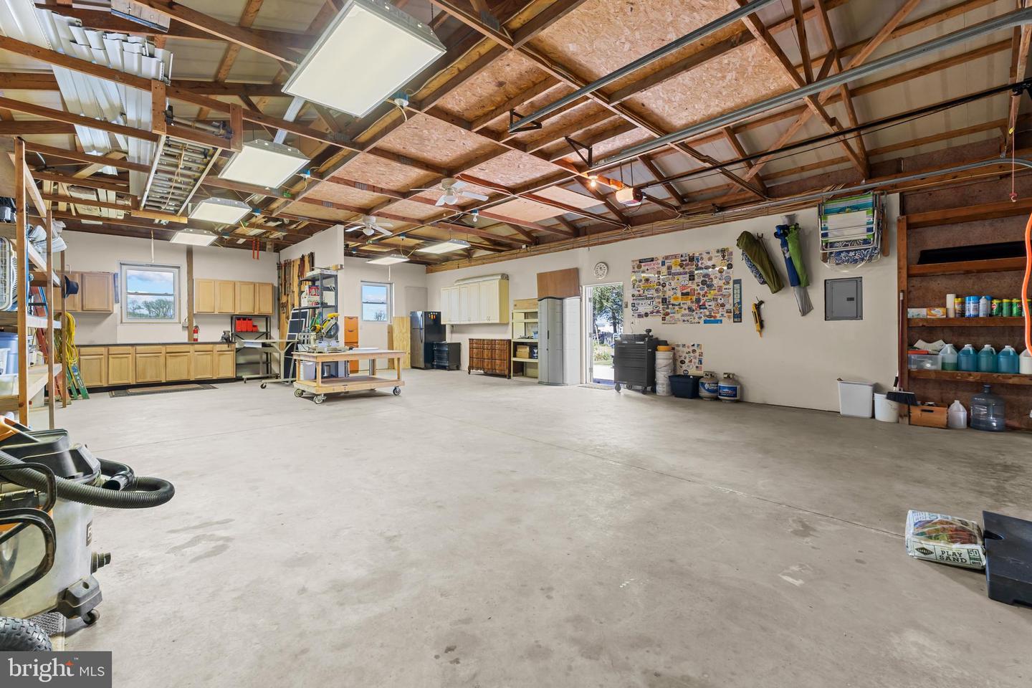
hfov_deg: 100.4
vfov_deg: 77.3
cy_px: 344
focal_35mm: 15
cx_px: 516
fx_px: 430
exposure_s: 1
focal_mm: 10
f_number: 7.1
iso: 200
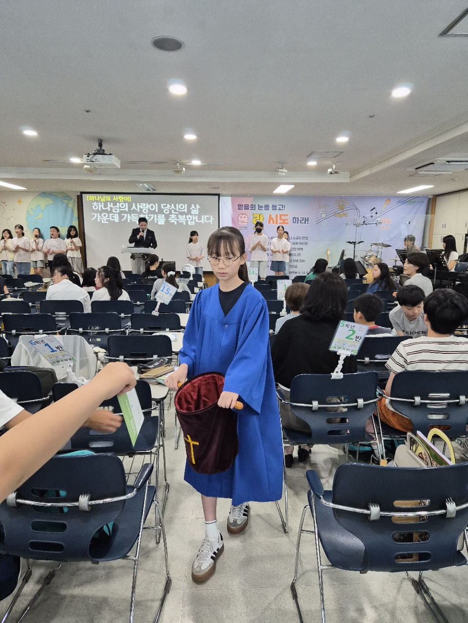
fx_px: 415
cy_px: 312
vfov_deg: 73.9
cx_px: 234
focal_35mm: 23
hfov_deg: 58.9
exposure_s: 1/120
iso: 400
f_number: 1.8
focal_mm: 5.4
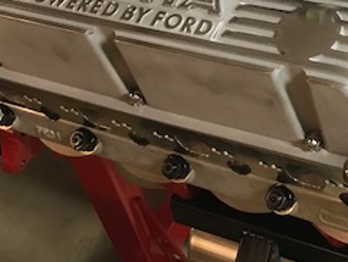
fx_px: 745
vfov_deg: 19.1
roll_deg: +6.3
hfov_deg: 25.2
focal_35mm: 74
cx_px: 335
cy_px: -24
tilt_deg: -36.3
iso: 64
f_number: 1.8
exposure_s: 1/15
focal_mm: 3.99
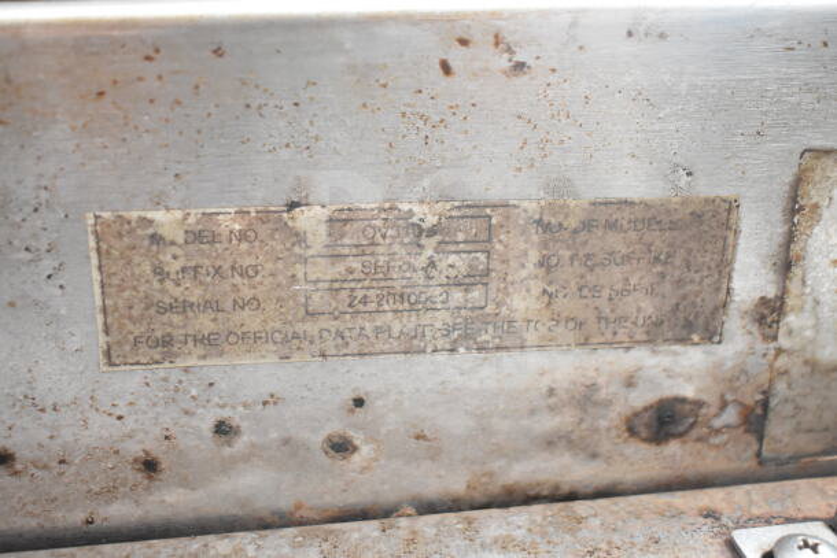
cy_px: 279
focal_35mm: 44
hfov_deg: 45.0
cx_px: 418
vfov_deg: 30.9
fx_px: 1012
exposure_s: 1/50
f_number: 4.2
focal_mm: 29
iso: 3200
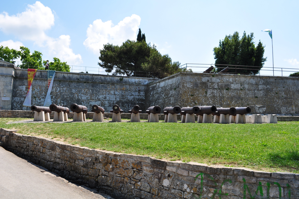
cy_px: 100
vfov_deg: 47.8
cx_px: 150
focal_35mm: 27
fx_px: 224
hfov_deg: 67.4
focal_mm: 18
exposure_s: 1/250
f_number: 10
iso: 200
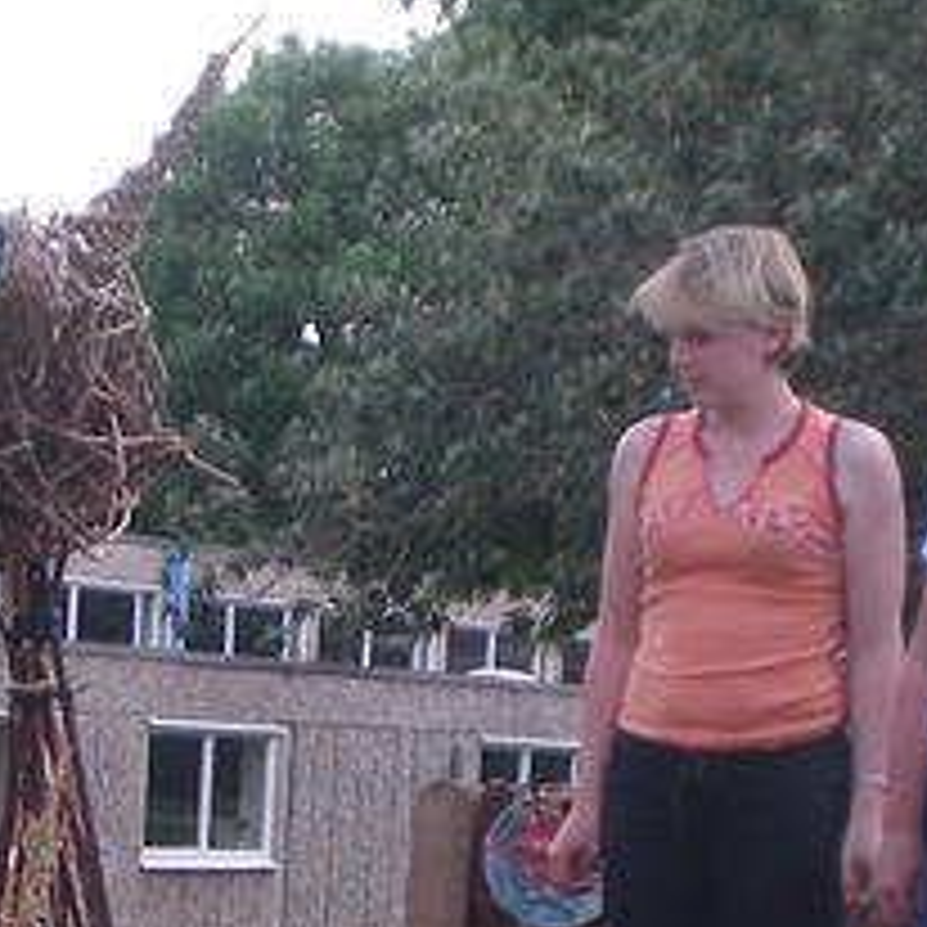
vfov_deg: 12.3
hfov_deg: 12.4
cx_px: 155
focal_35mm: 140
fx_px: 4242
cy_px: 934
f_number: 3.7
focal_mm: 8.4
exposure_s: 1/200
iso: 64
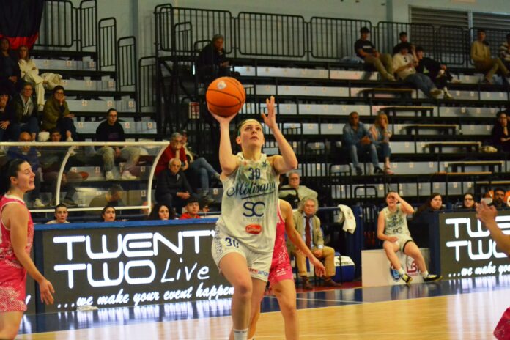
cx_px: 255
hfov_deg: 19.5
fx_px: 1487
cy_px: 170
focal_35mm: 105
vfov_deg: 13.0
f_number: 4
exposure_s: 1/500
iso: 3200
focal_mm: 70
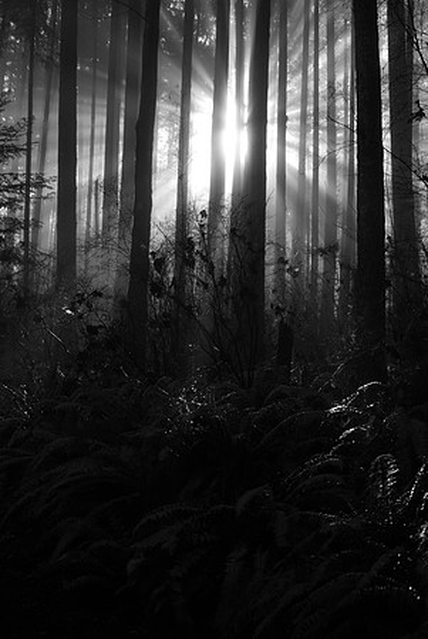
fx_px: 747
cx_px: 214
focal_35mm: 42
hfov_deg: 32.0
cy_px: 320
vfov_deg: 46.4
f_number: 3.5
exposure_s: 1/180
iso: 100
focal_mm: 28
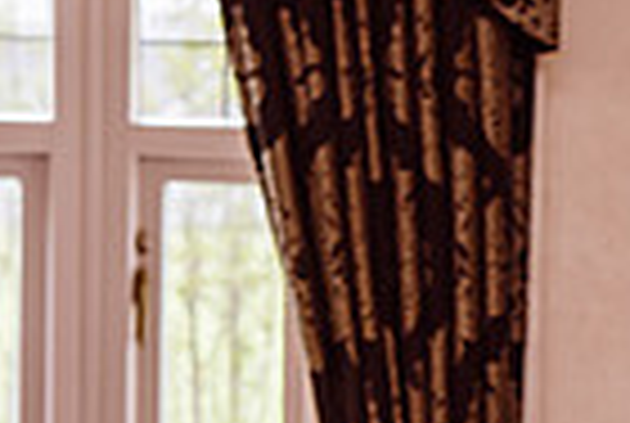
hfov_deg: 8.0
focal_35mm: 248
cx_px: 1156
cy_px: 394
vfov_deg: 5.6
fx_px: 4349
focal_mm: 60
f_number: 5.6
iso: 400
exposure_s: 1/100
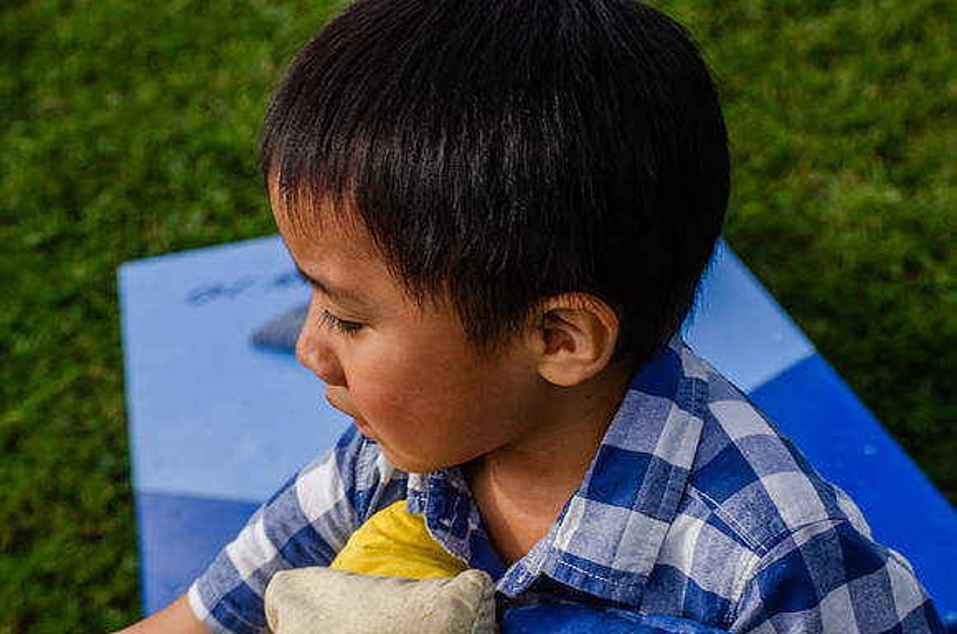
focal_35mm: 82
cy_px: 317
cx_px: 478
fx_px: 2188
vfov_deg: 16.5
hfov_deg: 24.7
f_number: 8
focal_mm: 55
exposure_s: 1/250
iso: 140
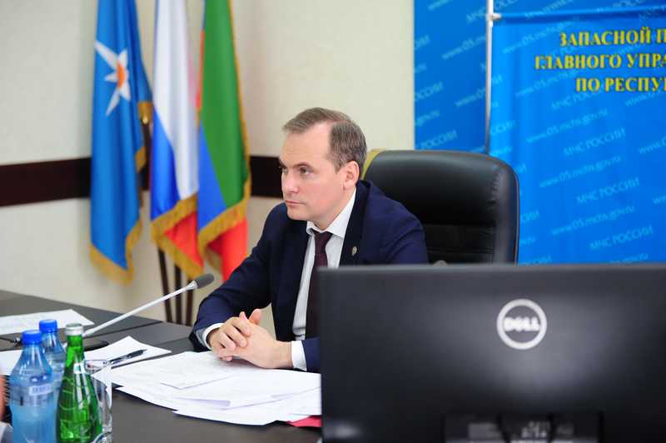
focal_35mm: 70
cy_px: 222
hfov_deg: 28.9
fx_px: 1294
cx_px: 333
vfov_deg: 19.4
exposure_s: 1/125
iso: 1000
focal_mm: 70
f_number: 3.5
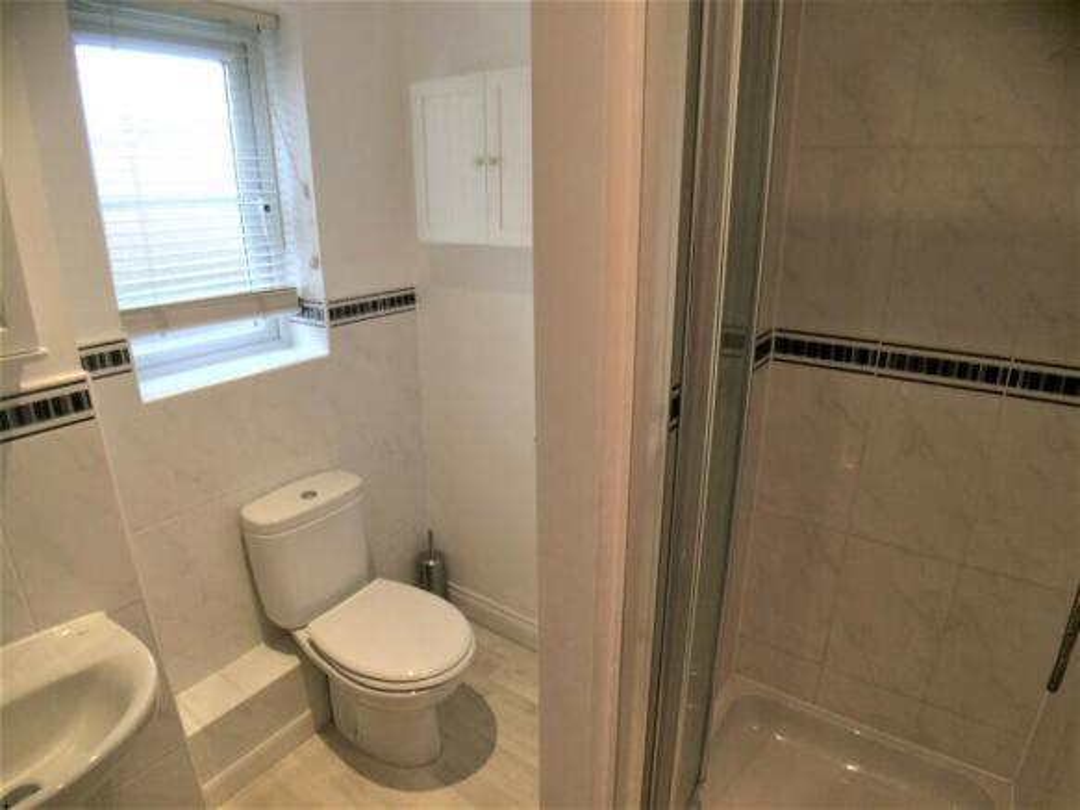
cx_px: 540
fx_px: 905
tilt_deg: -20.8
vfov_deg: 48.2
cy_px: 405
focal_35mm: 29
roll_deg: +1.2
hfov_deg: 61.7
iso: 50
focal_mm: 4.15
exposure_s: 1/33
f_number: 2.2
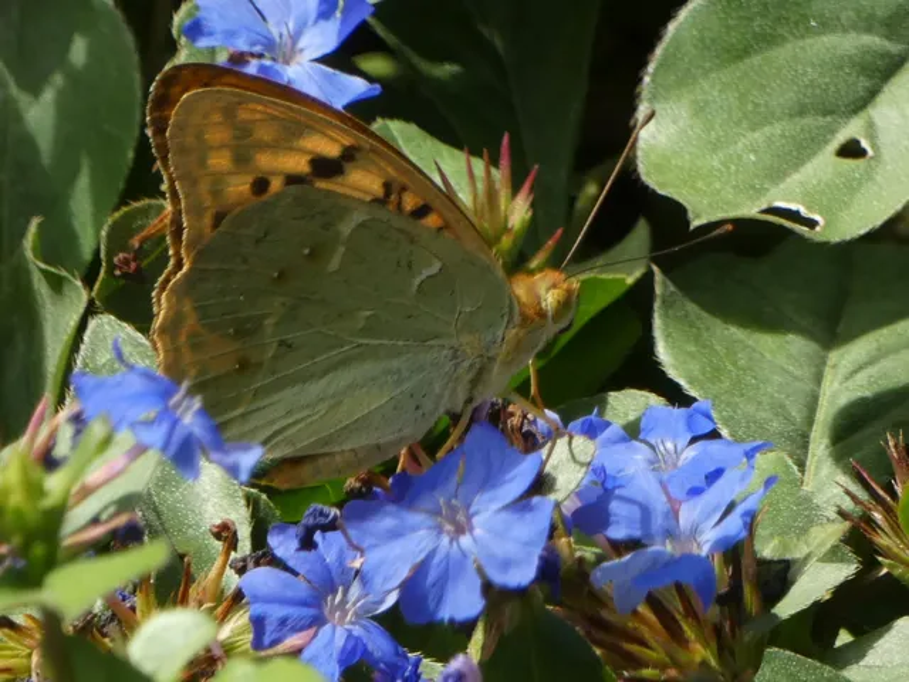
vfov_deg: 2.0
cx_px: 454
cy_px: 341
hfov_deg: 2.7
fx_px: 19353
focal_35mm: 737
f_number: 5.6
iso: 160
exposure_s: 1/100
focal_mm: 132.1
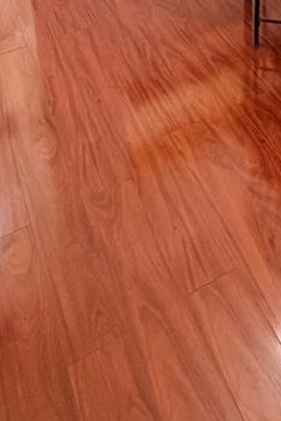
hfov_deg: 26.3
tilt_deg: -18.0
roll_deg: -0.4
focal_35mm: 50
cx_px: 244
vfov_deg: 30.1
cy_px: -146
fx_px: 585
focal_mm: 2.22
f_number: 2.2
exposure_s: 1/60
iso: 400
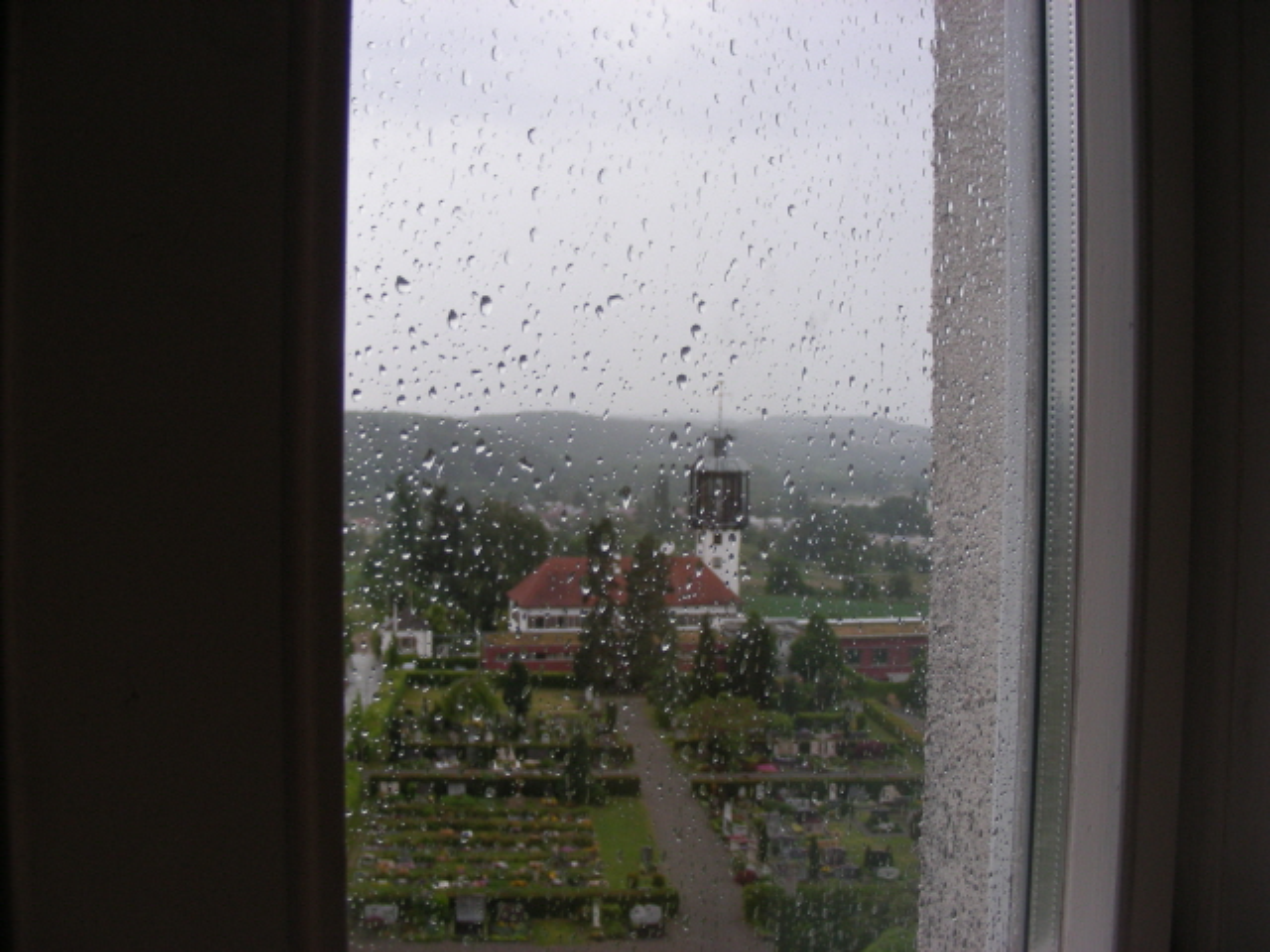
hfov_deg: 49.0
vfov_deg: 37.7
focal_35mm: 38
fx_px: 1394
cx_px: 635
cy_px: 476
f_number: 3.5
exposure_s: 1/34.2
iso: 100
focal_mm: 6.3
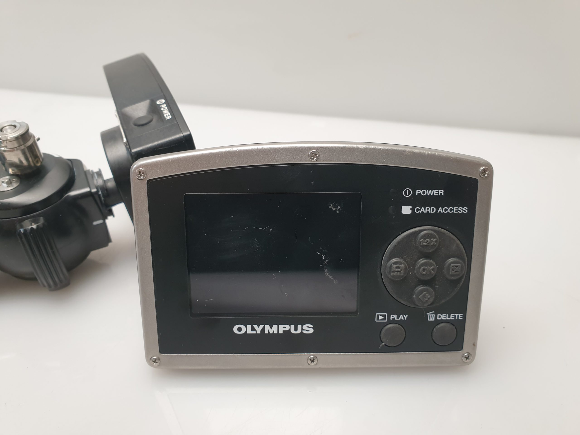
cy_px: 218
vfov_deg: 53.1
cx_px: 290
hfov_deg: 67.3
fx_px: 436
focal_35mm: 26
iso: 100
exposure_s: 1/50
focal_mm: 4.3
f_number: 2.4
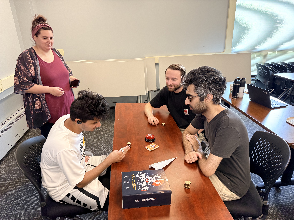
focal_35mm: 24
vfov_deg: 56.8
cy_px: 110
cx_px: 147
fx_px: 204
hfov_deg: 71.6
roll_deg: +3.4
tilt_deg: -20.5
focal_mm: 6.76
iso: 200
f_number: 1.78
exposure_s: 1/60
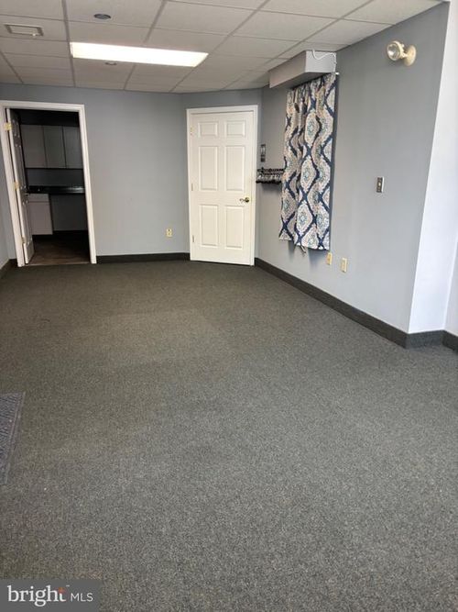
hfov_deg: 53.0
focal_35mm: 26
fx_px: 459
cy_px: 306
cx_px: 229
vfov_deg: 67.3
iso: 125
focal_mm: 5.96
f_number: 1.6
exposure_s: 1/60
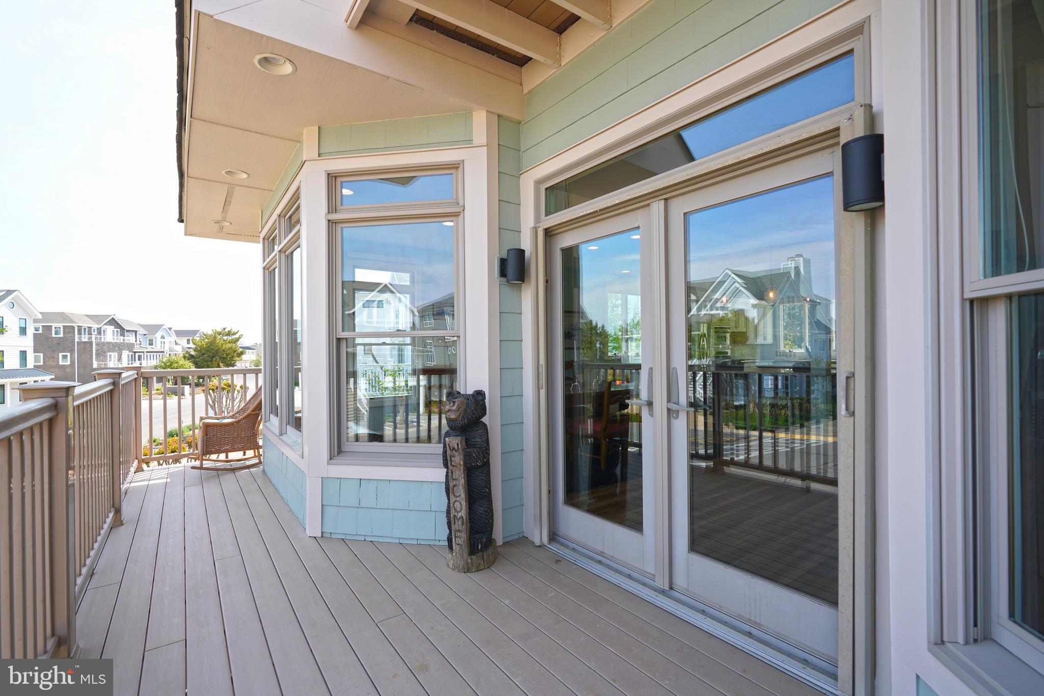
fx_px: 464
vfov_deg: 73.8
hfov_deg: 96.7
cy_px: 348
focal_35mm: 16
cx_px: 522
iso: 100
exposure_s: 1/200
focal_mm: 16
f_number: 4.5
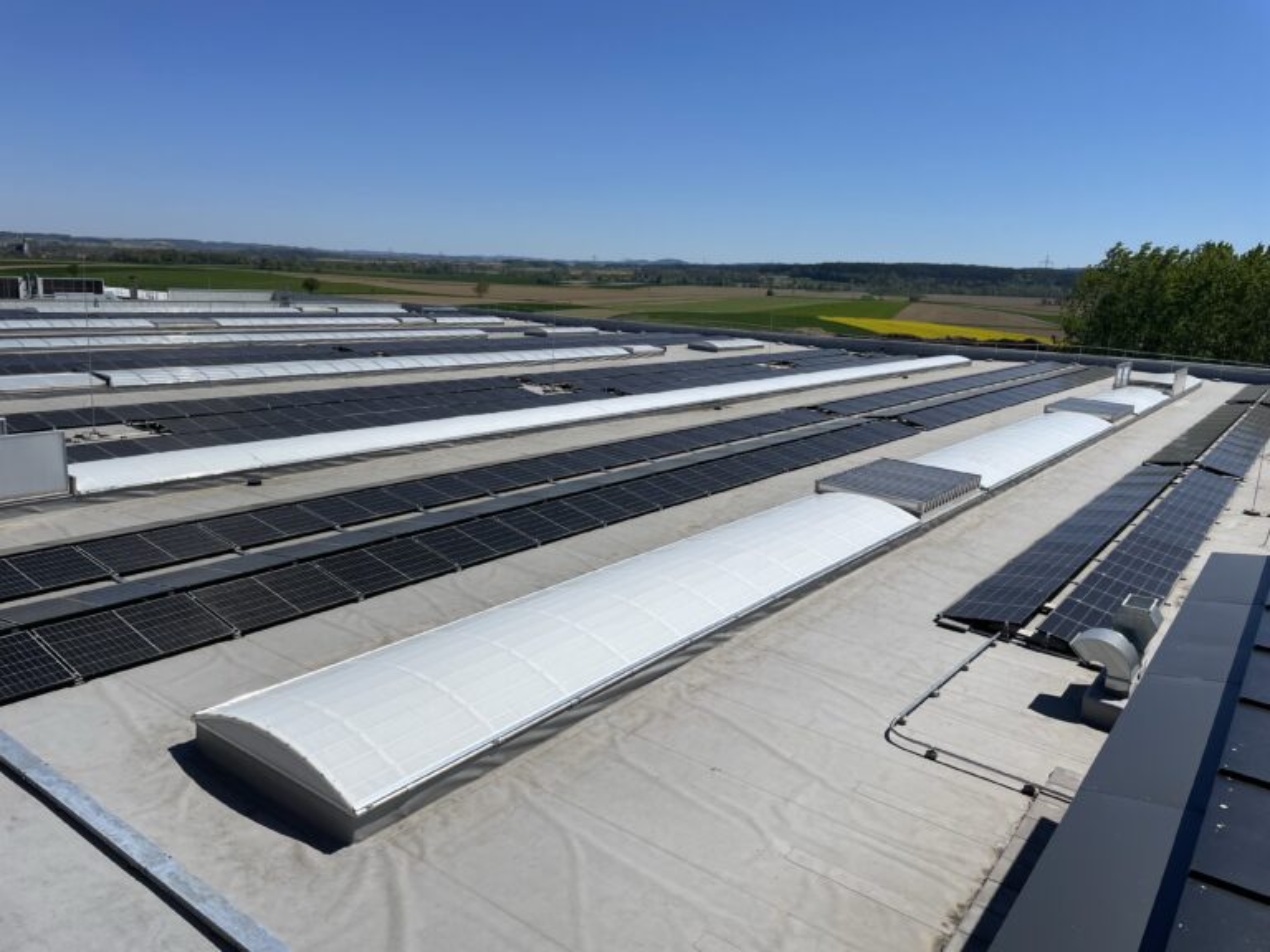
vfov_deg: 53.1
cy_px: 476
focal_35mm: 26
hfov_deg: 67.3
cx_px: 635
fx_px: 954
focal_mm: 4.2
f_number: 1.6
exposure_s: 1/9091
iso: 32
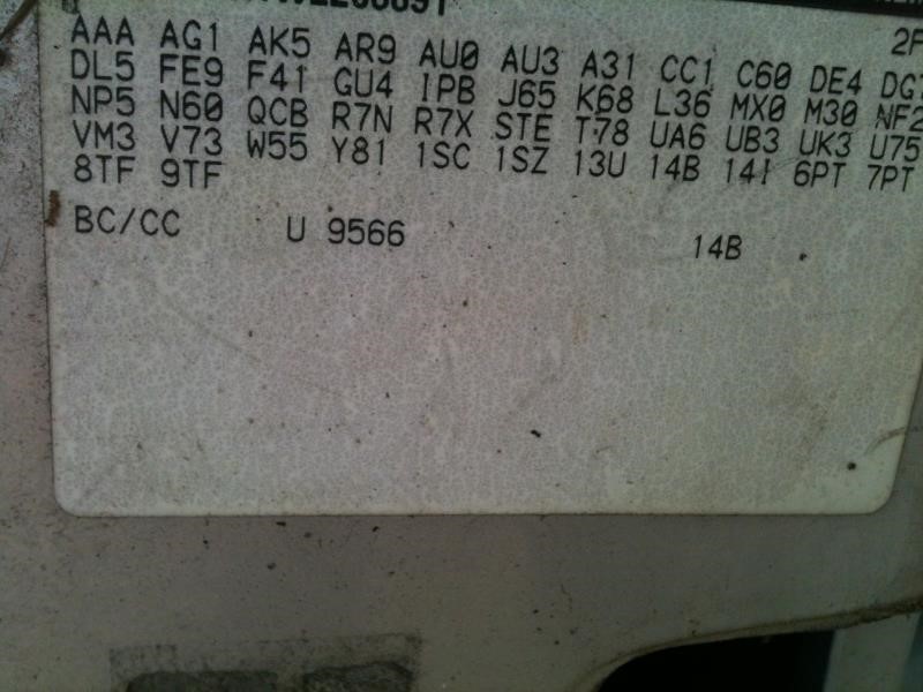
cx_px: 462
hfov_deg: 52.6
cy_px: 346
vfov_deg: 40.7
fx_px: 933
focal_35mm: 35
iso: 64
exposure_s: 1/356
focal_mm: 3.85
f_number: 2.8
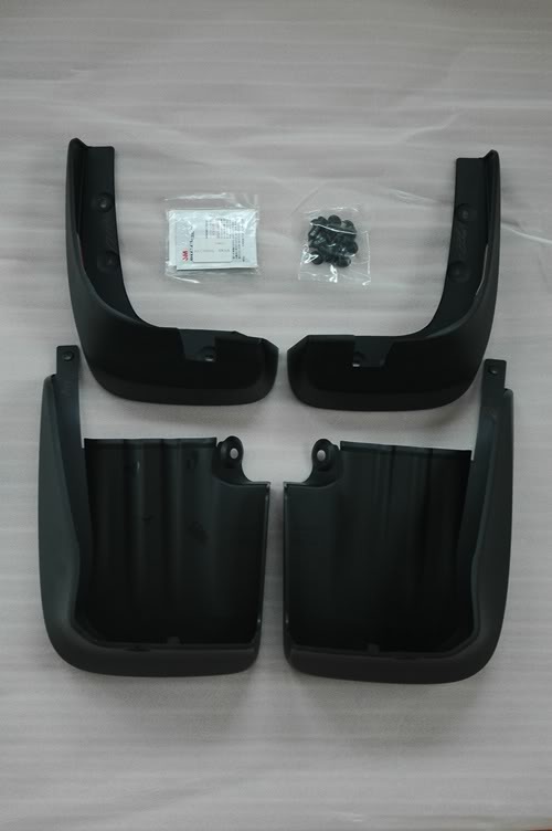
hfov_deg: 26.4
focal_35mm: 51
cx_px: 276
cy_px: 416
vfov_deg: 38.9
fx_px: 1175
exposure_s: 1/30
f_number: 4.2
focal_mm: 34
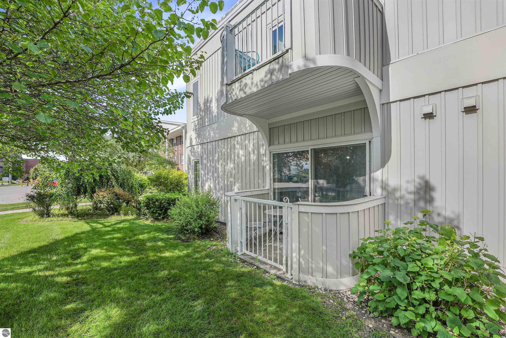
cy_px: 169
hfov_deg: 104.2
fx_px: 197
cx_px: 253
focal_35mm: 14
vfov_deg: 81.3
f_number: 7.1
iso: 160
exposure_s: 1/250
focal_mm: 14
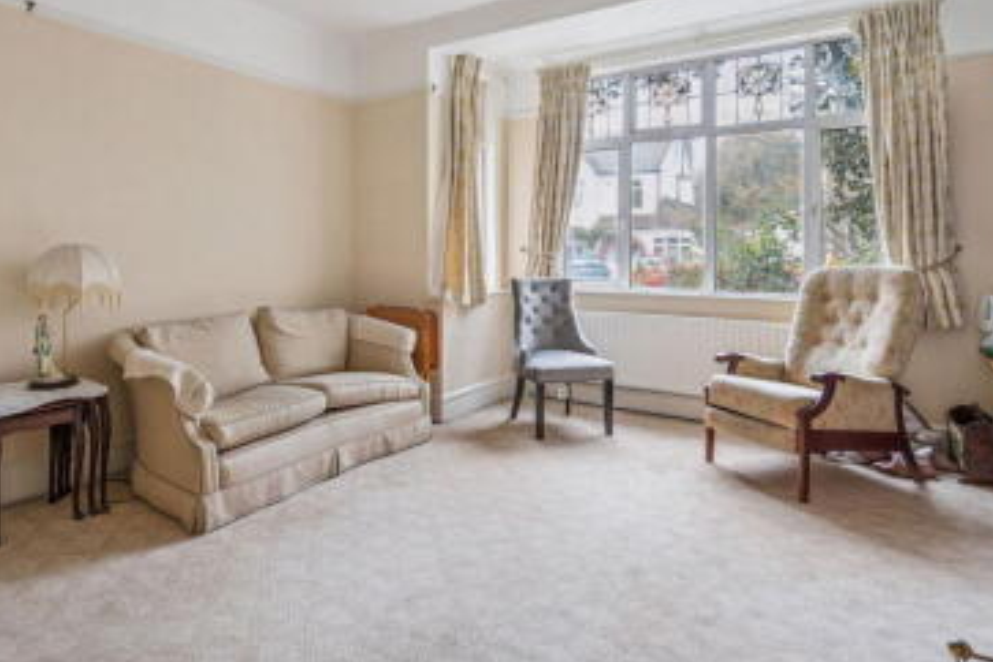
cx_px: 449
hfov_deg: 81.0
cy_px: 269
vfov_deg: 59.1
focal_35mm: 21
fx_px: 579
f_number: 5.6
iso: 320
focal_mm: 16
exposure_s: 1/2.5
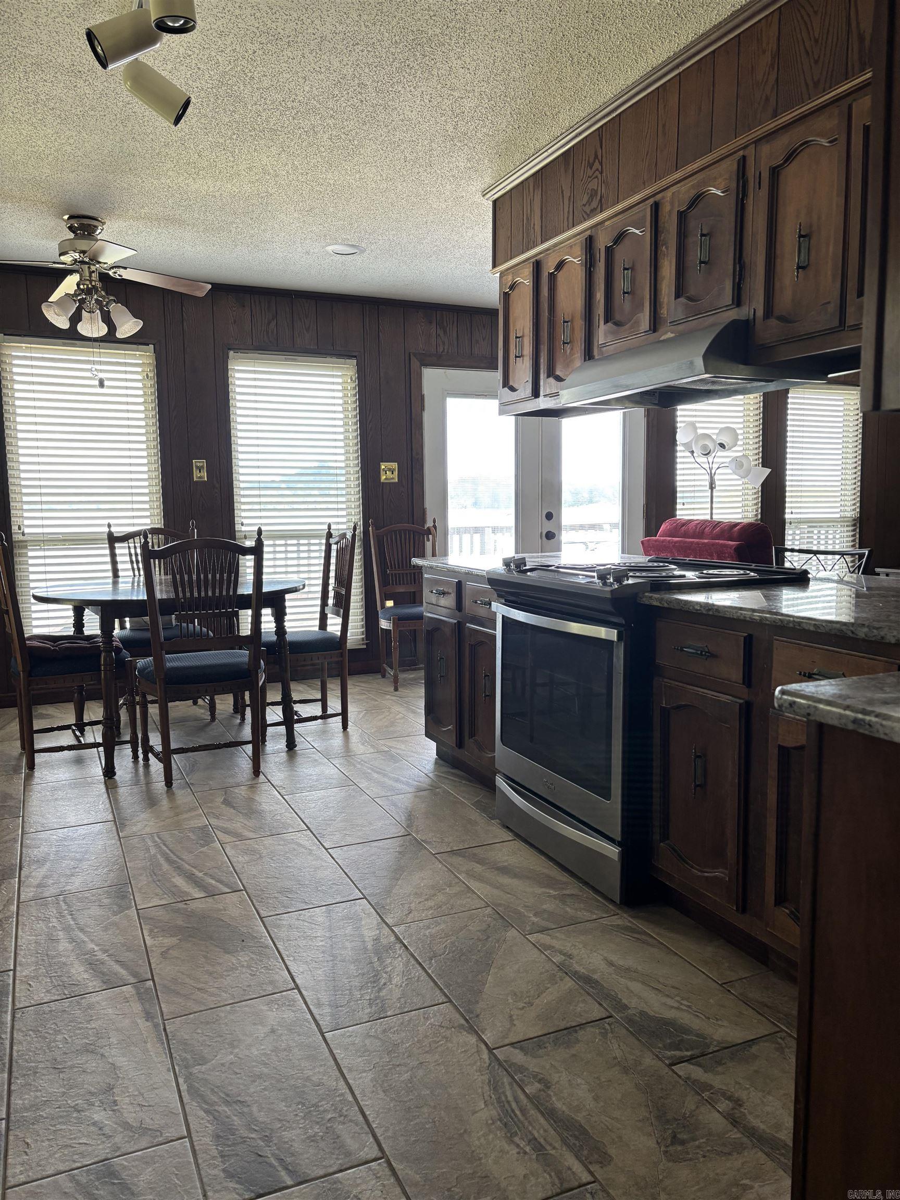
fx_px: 901
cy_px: 600
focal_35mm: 26
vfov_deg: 67.3
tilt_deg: -6.8
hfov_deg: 53.1
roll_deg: +0.0
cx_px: 450
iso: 125
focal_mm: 5.96
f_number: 1.6
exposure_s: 1/79
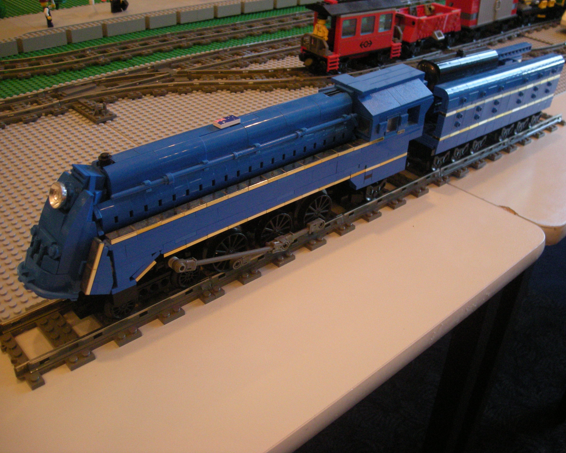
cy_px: 224
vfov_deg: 40.1
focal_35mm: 37
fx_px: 620
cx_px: 300
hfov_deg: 49.0
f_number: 2.8
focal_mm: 5.7
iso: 324
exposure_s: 1/8
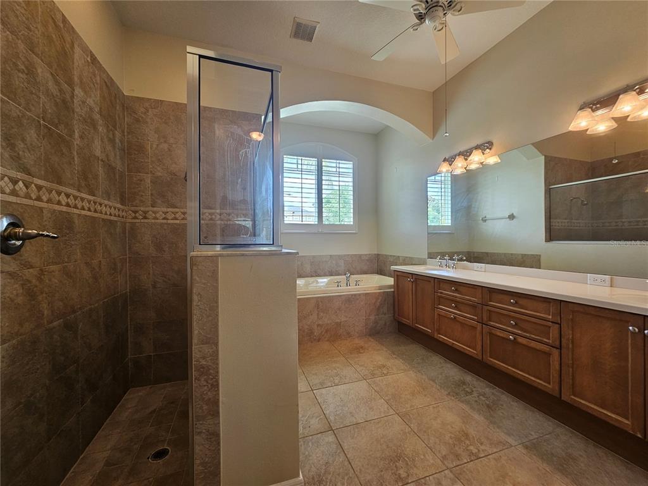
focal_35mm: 13
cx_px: 324
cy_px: 243
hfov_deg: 106.2
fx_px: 243
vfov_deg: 89.9
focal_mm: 2.2
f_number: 2.2
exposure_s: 1/60
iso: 100
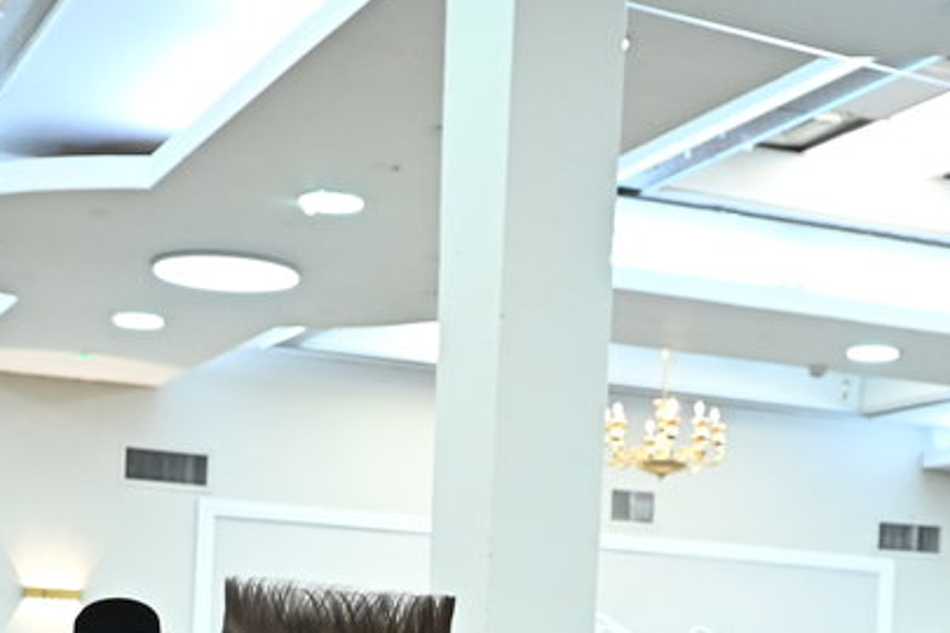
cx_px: 483
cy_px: 1063
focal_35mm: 83
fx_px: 2190
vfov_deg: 14.8
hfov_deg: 24.5
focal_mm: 24
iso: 2000
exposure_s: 1/200
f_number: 4.5
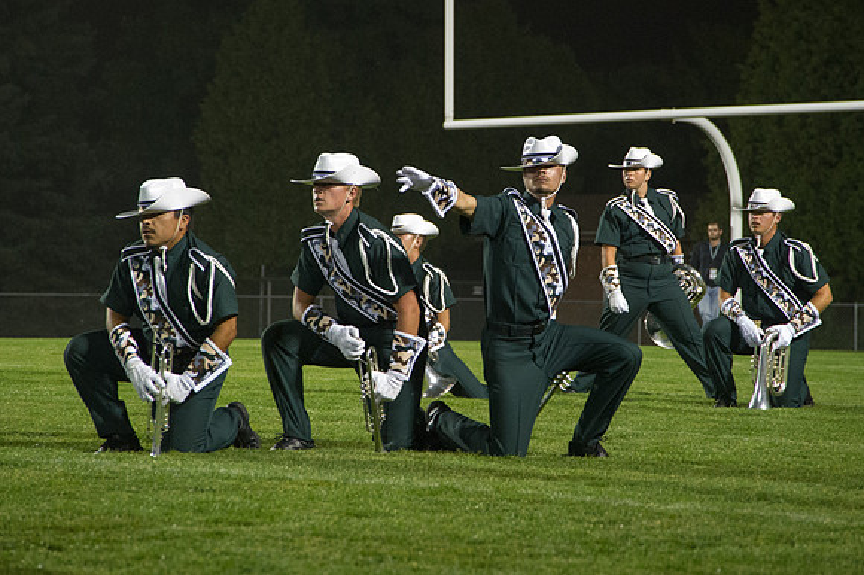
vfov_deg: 8.5
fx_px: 3847
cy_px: 244
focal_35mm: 160
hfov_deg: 12.8
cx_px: 417
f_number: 5.6
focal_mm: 120
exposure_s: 1/160
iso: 12800
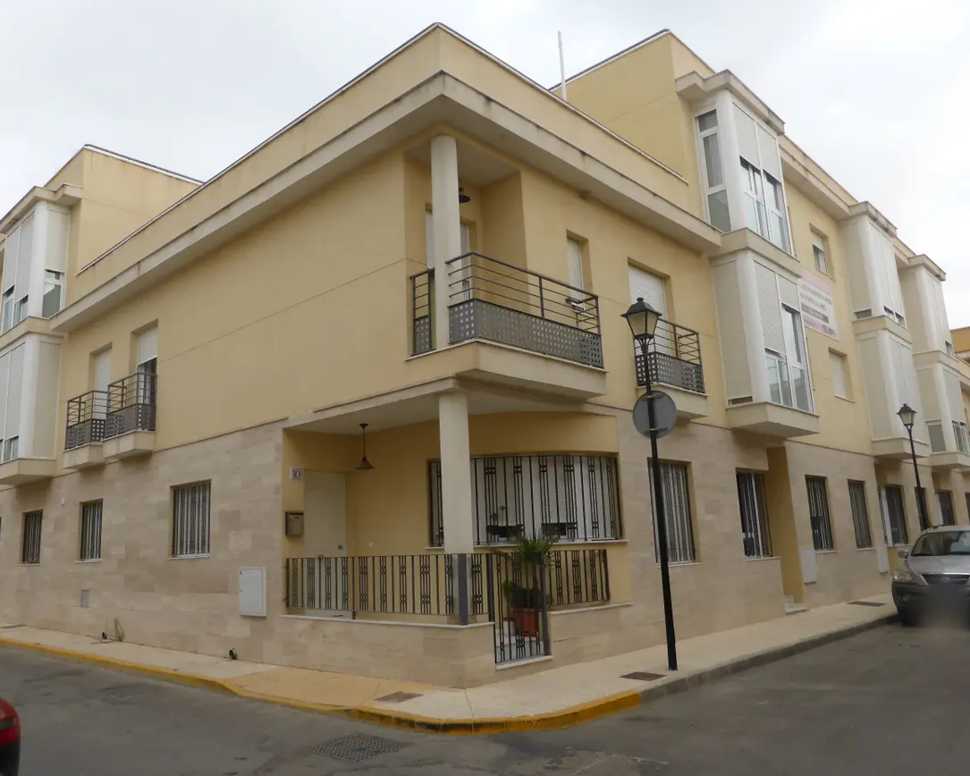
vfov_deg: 53.2
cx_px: 450
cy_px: 382
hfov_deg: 64.0
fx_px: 775
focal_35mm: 27
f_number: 3.3
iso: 100
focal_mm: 4.3
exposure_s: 1/500
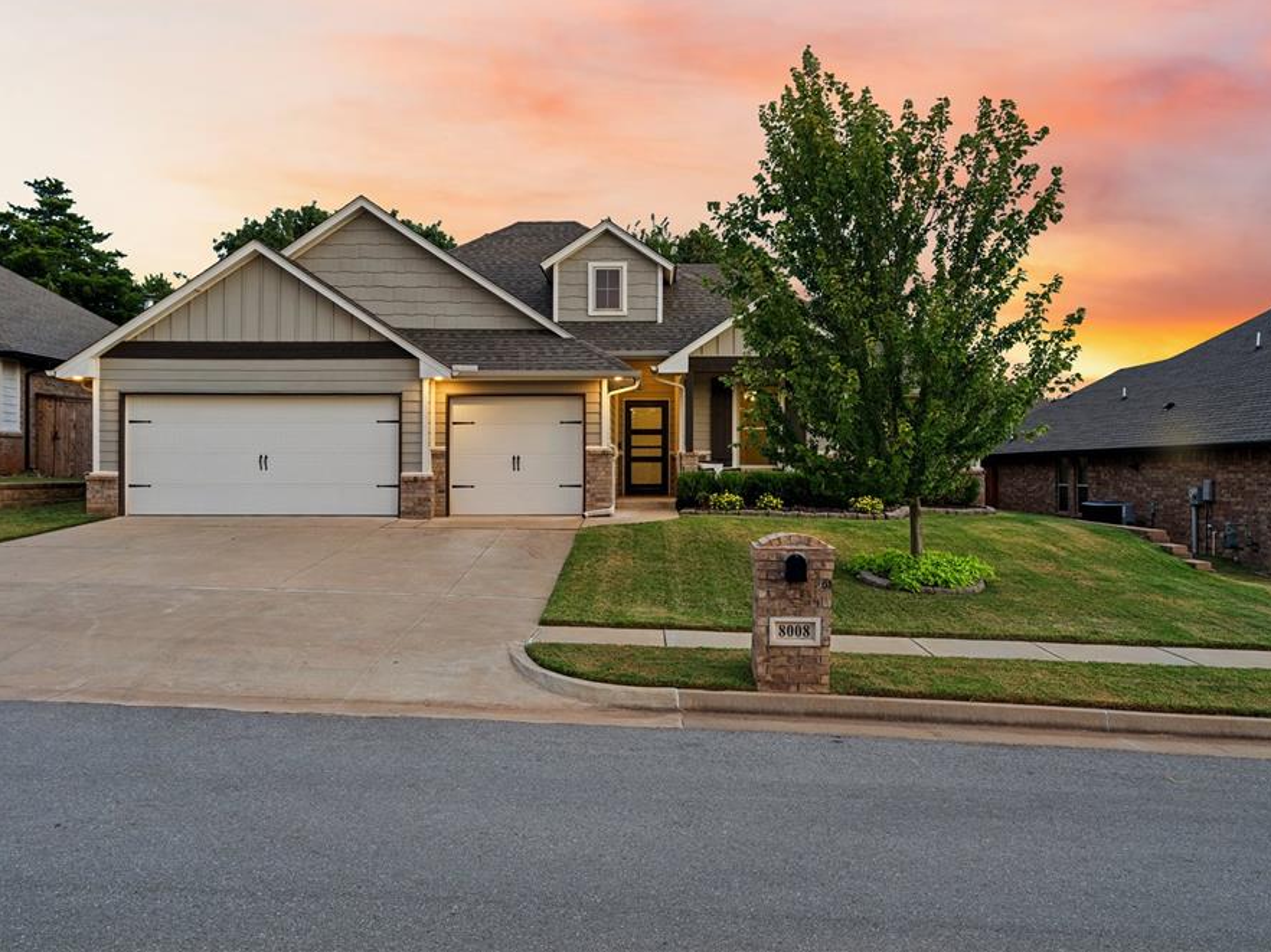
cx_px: 632
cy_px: 462
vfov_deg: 48.2
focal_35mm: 29
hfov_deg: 61.7
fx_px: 1065
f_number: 8
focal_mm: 26
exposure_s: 1/8
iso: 200
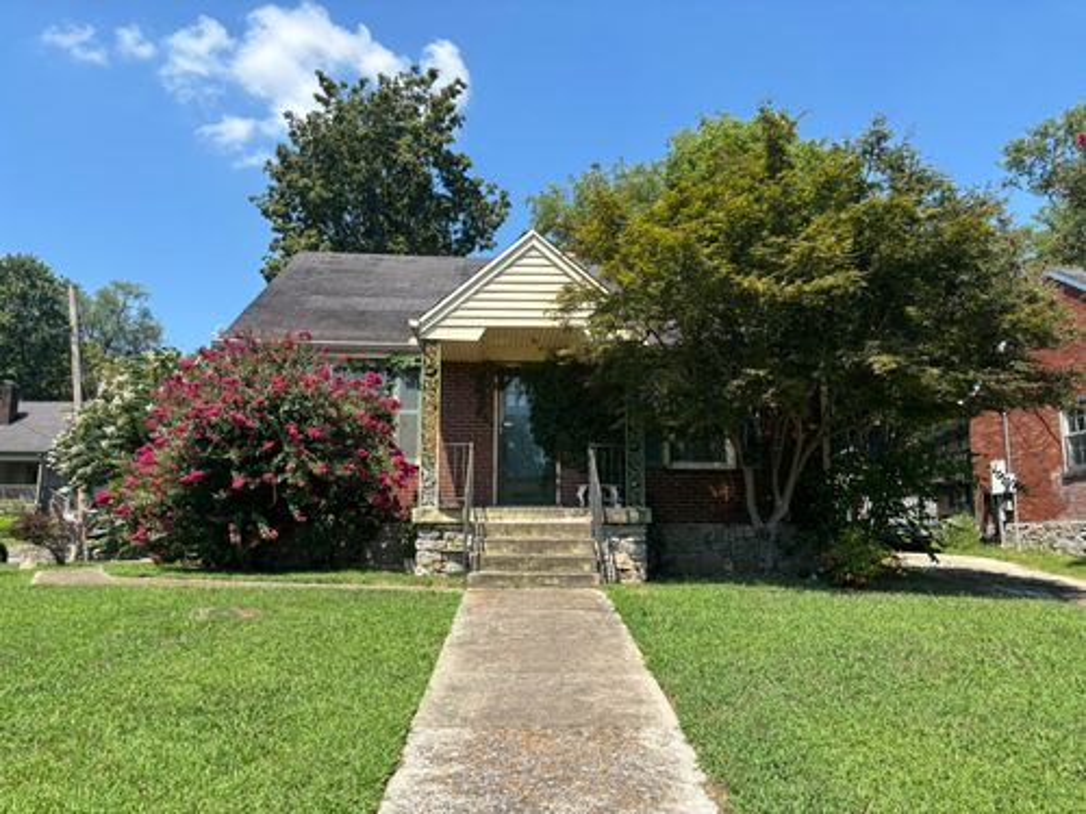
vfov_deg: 53.1
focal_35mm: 26
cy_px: 407
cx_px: 543
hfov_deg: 67.3
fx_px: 816
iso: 50
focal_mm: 5.96
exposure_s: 1/1845
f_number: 1.6
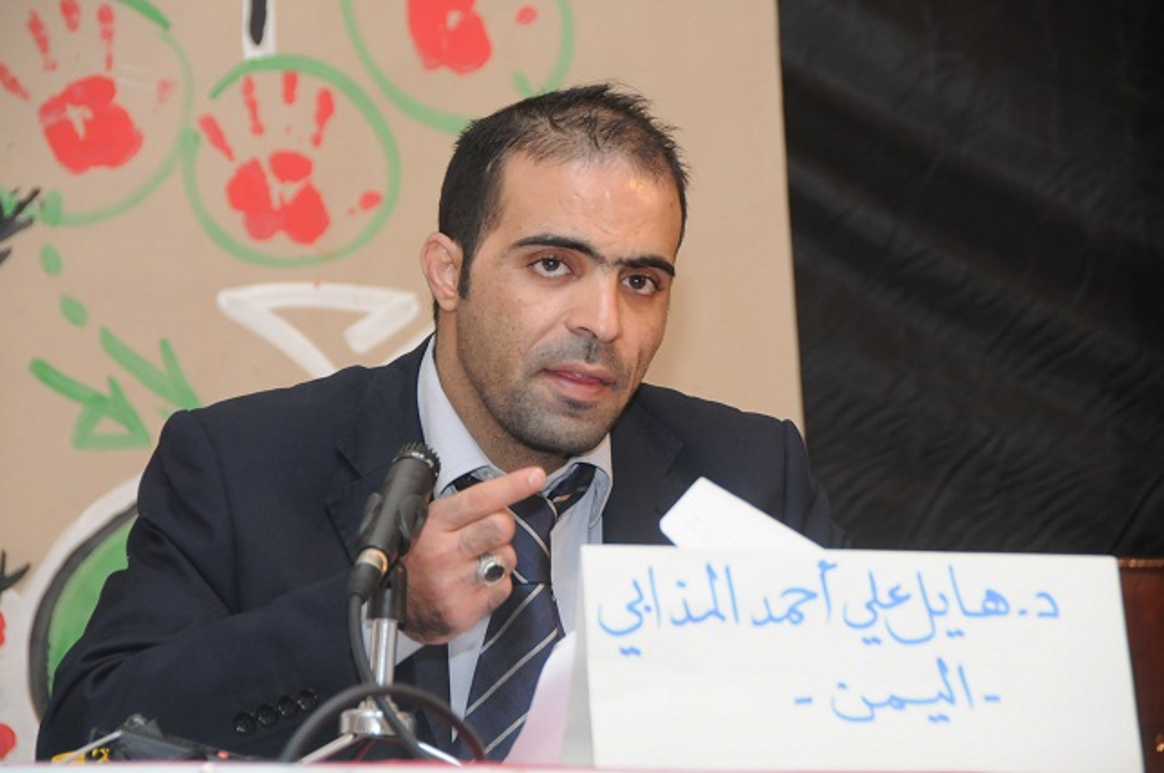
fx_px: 5426
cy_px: 386
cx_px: 582
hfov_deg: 12.2
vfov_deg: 8.2
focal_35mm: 168
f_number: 6.3
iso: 800
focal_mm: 112
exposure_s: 1/160
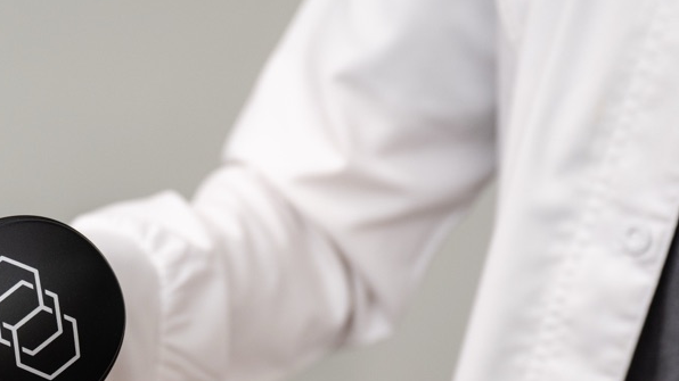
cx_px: 232
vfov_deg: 12.2
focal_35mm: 97
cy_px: 433
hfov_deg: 21.9
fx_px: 1746
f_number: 3.5
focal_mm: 46
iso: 800
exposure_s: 1/100
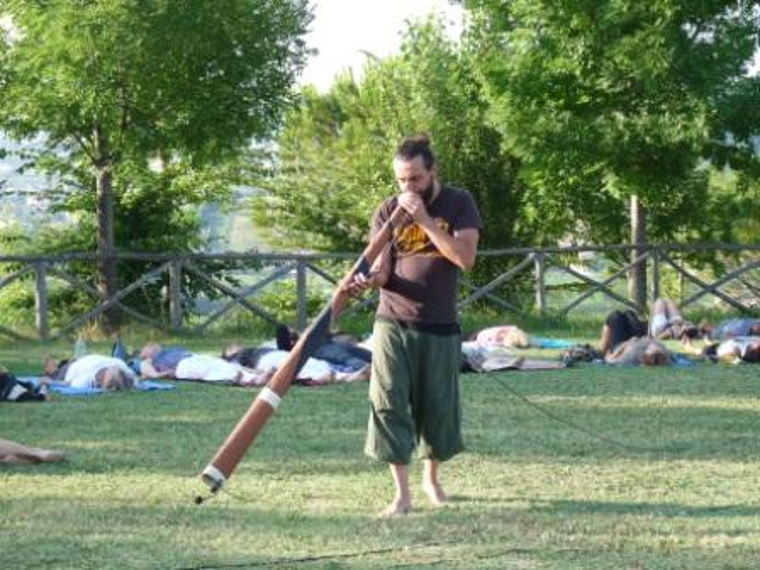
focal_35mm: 105
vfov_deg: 14.1
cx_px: 380
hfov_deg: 18.7
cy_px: 285
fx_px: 2305
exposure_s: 1/125
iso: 100
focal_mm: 18.7
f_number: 4
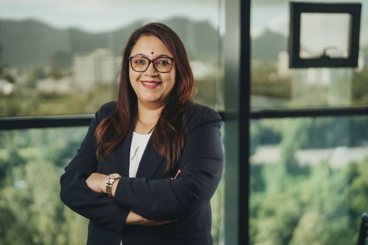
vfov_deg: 26.9
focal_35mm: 50
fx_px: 511
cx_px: 184
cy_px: 122
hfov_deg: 39.6
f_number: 1.4
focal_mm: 50
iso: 250
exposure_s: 1/2500
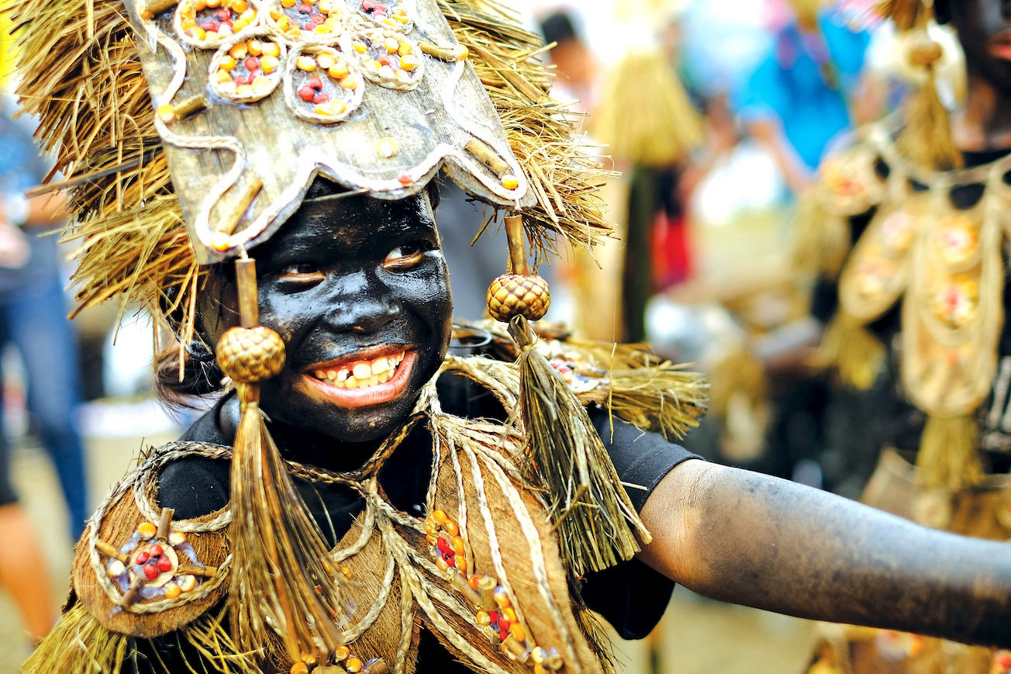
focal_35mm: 53
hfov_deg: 37.5
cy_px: 337
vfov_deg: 25.5
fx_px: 1488
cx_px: 506
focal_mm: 35
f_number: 1.6
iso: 200
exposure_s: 1/1000
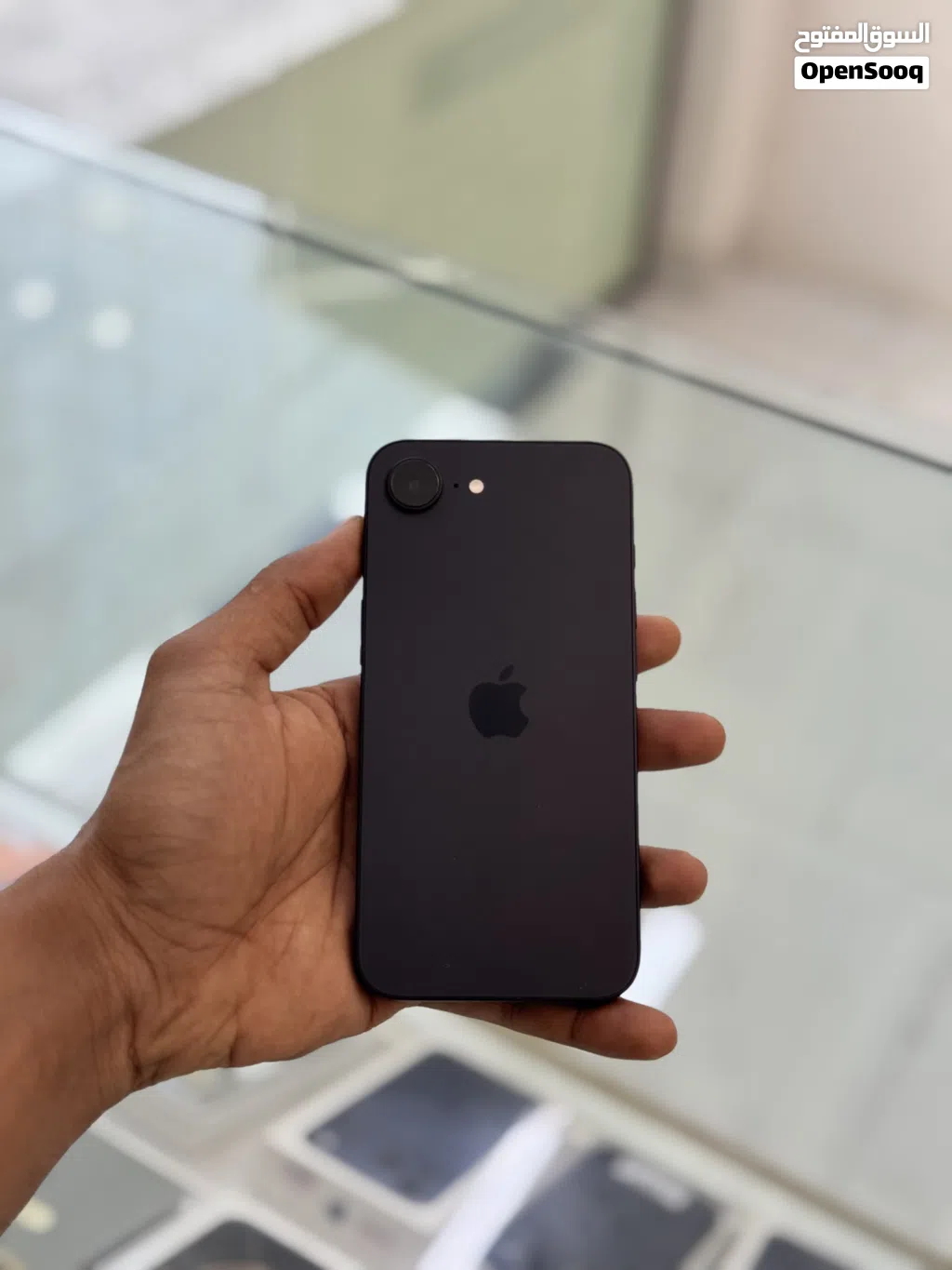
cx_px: 476
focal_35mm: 48
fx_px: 1760
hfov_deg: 30.3
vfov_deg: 39.7
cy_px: 635
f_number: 1.78
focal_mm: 6.76
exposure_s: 1/514
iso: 64
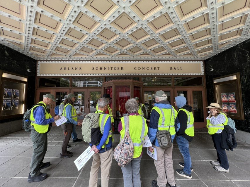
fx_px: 94
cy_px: 94
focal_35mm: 13
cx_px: 125
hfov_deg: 106.2
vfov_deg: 89.9
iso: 80
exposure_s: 1/120
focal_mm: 1.57
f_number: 1.8
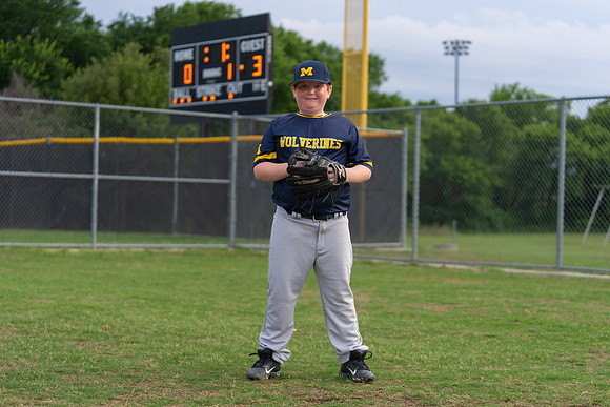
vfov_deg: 19.5
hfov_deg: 28.8
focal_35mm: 70
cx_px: 305
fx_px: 1186
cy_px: 204
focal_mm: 70
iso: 250
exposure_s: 1/320
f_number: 2.8
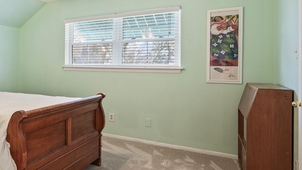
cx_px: 17
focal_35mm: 31
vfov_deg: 37.6
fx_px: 248
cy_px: 67
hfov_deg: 52.9
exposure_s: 1/2.5
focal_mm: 15
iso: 100
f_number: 6.3
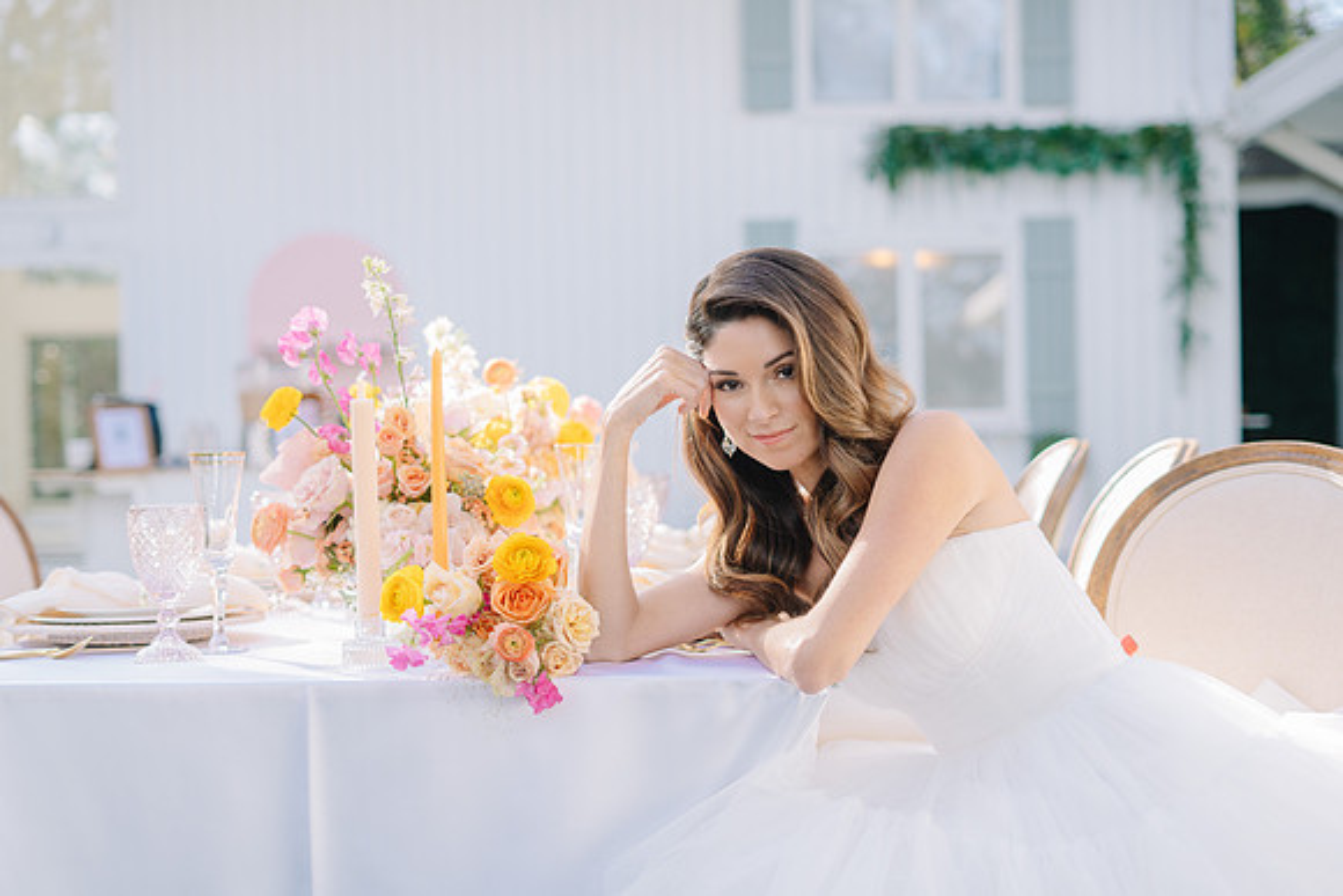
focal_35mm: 50
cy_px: 448
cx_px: 672
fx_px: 1866
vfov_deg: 27.0
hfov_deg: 39.6
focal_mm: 50
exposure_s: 1/200
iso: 50
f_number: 2.5
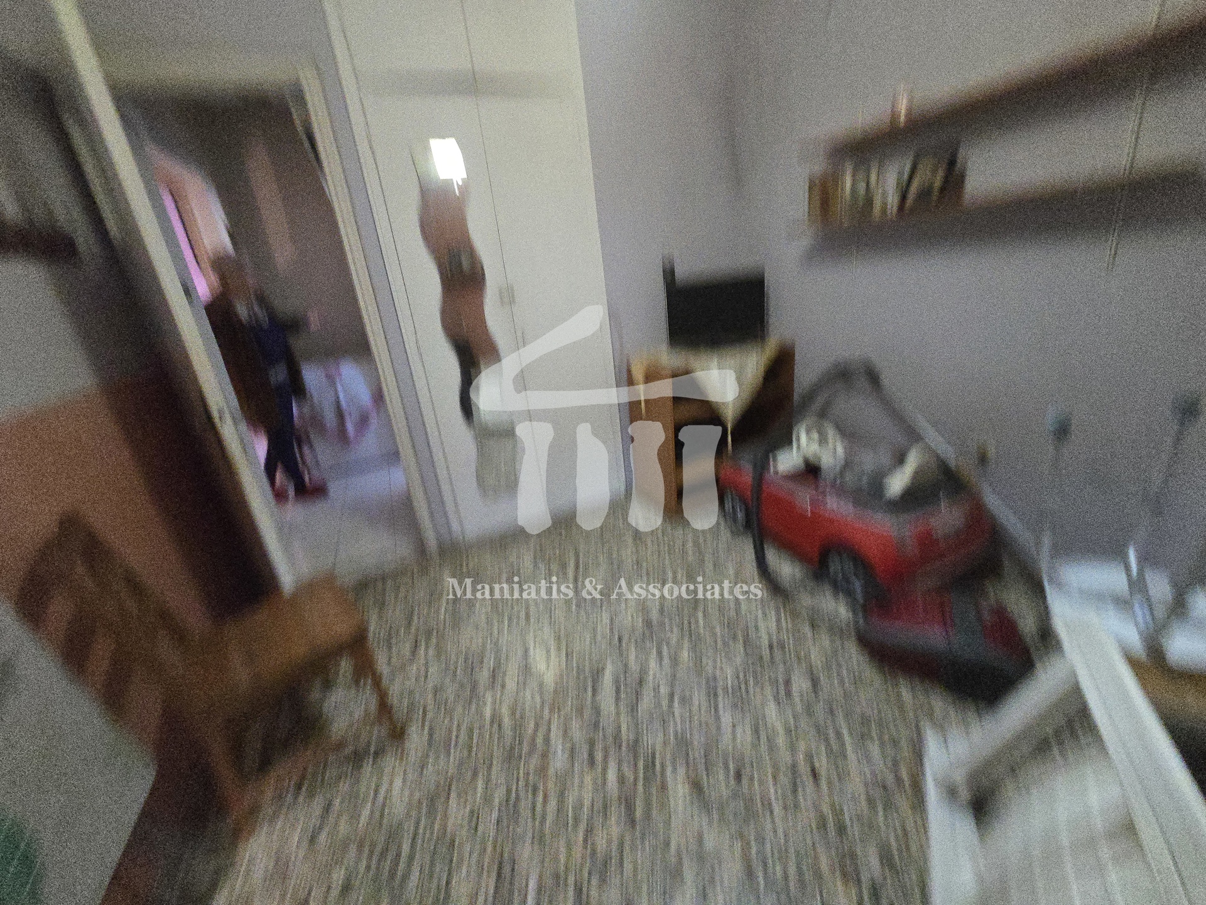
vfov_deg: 89.9
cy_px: 452
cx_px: 603
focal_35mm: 13
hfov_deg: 106.2
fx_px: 453
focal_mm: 2.2
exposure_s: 1/50
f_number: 2.2
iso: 1250
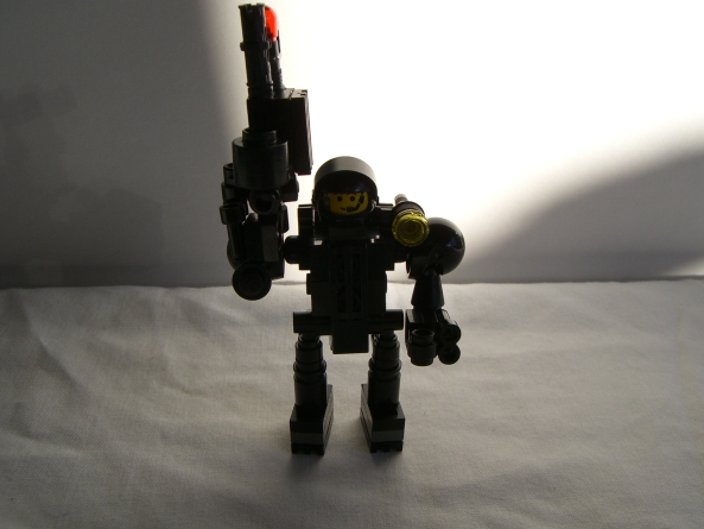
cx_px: 349
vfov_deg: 35.1
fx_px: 834
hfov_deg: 45.8
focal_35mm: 41
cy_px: 272
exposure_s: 1/400
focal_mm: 6.2
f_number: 4.3
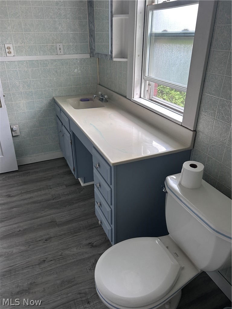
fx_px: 232
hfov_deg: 53.1
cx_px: 116
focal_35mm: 26
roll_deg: -0.4
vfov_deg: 67.3
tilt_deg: -25.1
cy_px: 154
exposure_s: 1/91
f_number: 1.5
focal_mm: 5.7
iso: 125
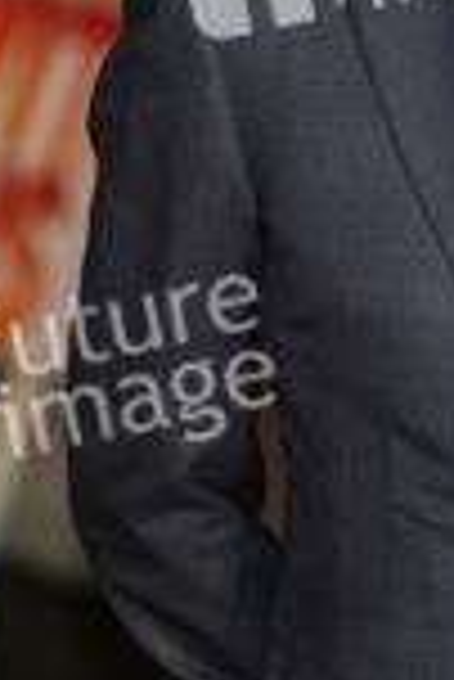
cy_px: 158
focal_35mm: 410
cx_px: 537
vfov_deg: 5.0
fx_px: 7738
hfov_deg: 3.4
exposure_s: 1/250
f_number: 4
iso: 800
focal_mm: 155
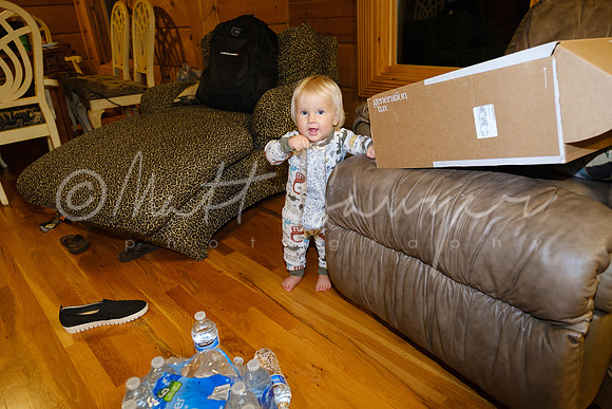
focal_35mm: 24
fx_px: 408
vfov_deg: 53.2
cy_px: 204
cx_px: 306
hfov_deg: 73.7
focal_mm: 16
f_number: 2.8
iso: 1600
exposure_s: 1/60
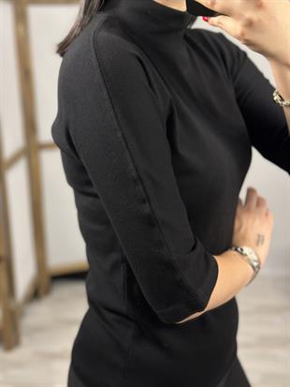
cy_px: 194
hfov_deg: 30.3
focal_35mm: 48
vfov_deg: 39.6
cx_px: 145
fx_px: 536
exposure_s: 1/100
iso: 100
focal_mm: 6.86
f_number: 1.78
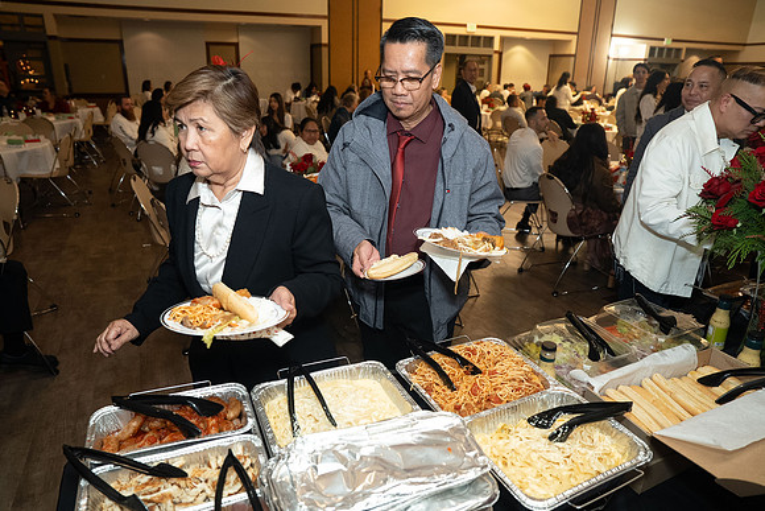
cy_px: 256
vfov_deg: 53.2
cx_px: 382
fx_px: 510
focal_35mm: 24
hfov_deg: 73.7
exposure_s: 1/100
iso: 1600
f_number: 3.5
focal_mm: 24
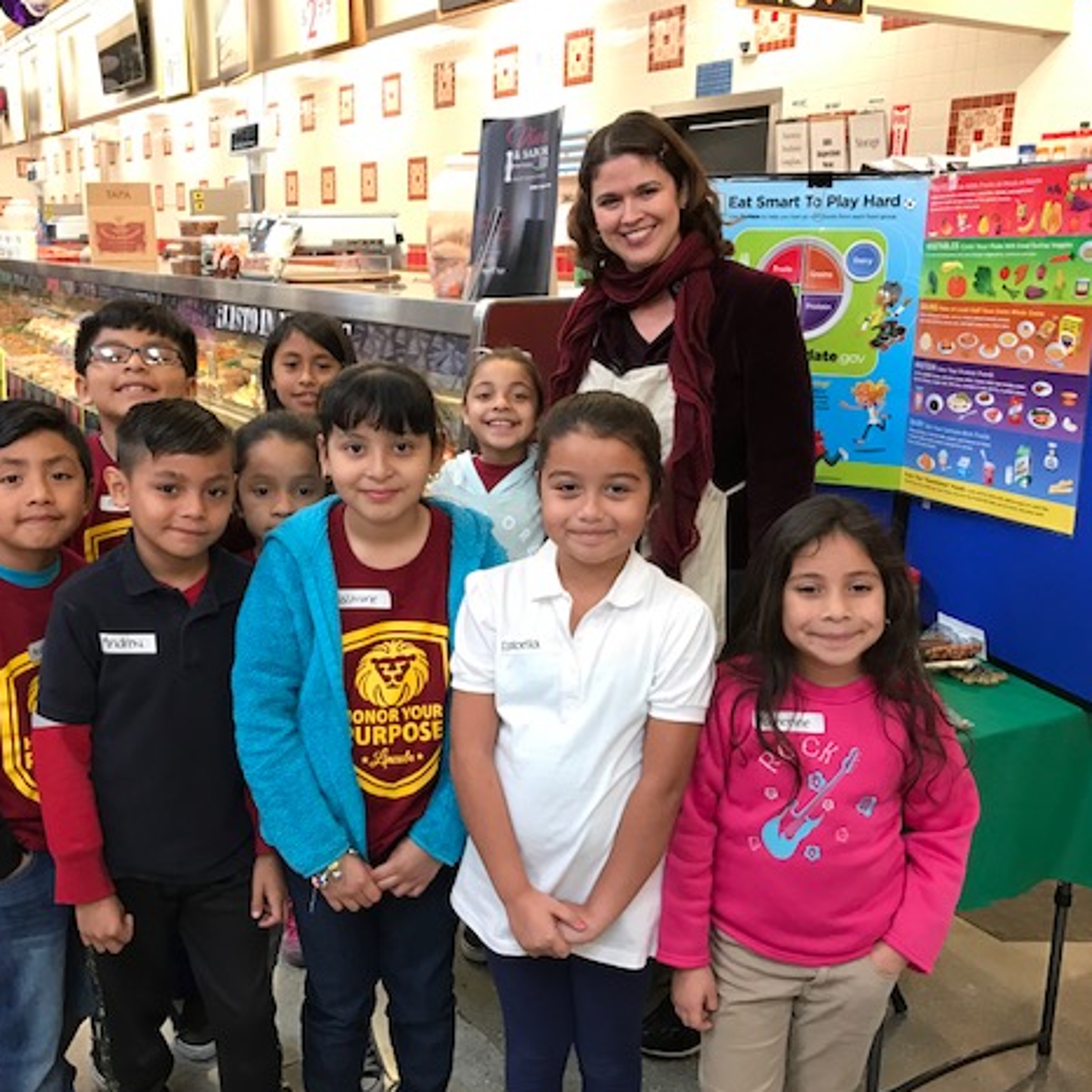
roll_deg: +0.1
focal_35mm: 34
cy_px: 555
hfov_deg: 48.4
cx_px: 492
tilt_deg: -14.6
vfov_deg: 48.4
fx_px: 1213
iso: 25
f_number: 1.8
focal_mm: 3.99
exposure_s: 1/30
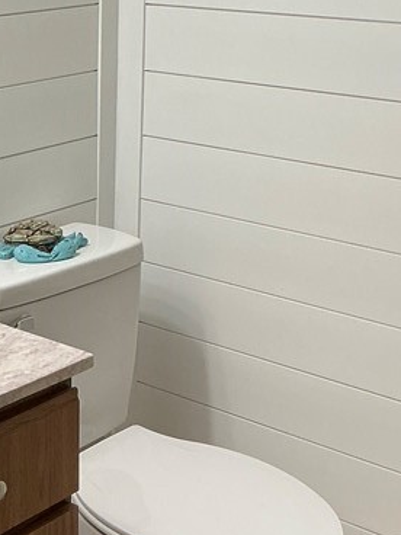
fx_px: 1205
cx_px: 6
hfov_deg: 18.4
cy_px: 157
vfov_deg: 24.8
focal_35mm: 78
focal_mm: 3
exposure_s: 1/100
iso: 64
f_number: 1.8
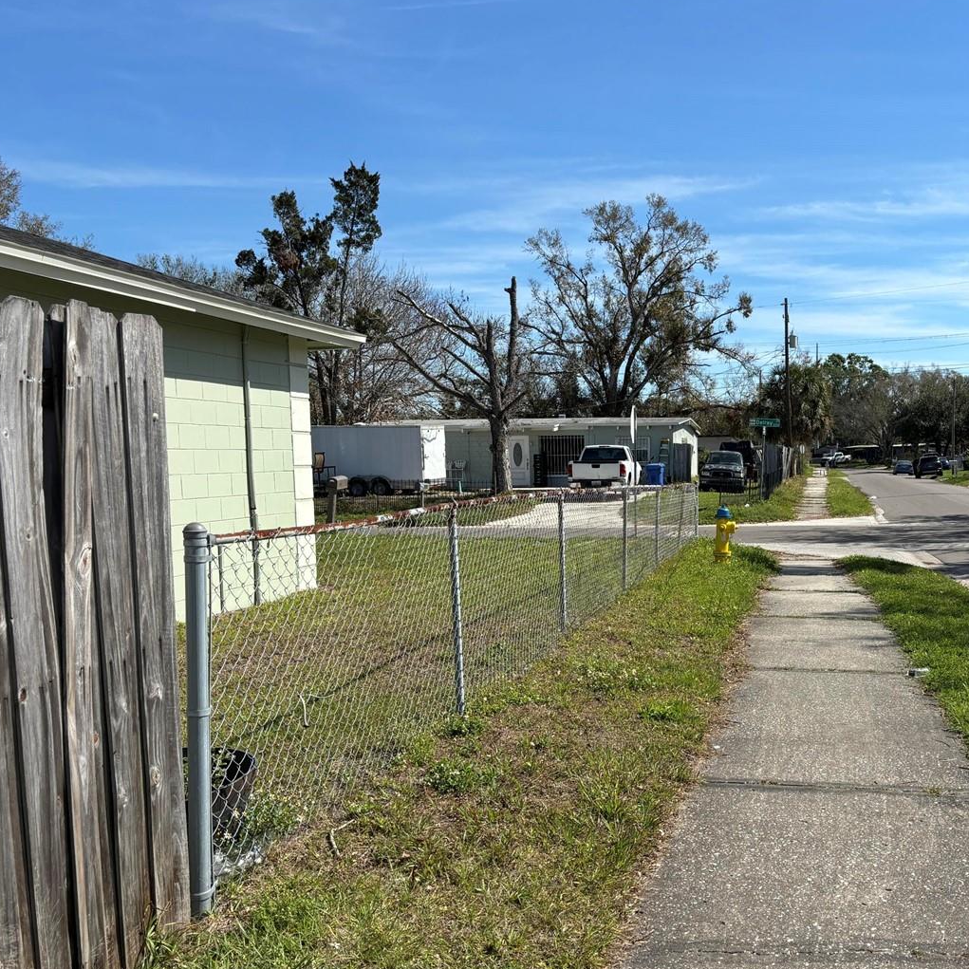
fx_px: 1140
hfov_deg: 45.2
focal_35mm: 36
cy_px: 542
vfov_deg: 46.0
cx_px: 668
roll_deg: +0.7
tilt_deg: -3.9
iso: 50
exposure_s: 1/3311
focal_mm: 5.96
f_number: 1.6
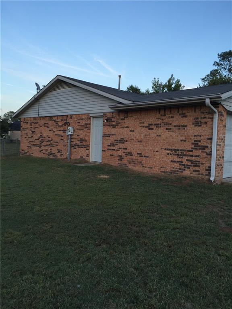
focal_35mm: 29
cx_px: 116
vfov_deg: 61.7
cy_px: 154
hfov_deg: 48.2
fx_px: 259
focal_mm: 4.15
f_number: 2.2
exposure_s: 1/120
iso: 50
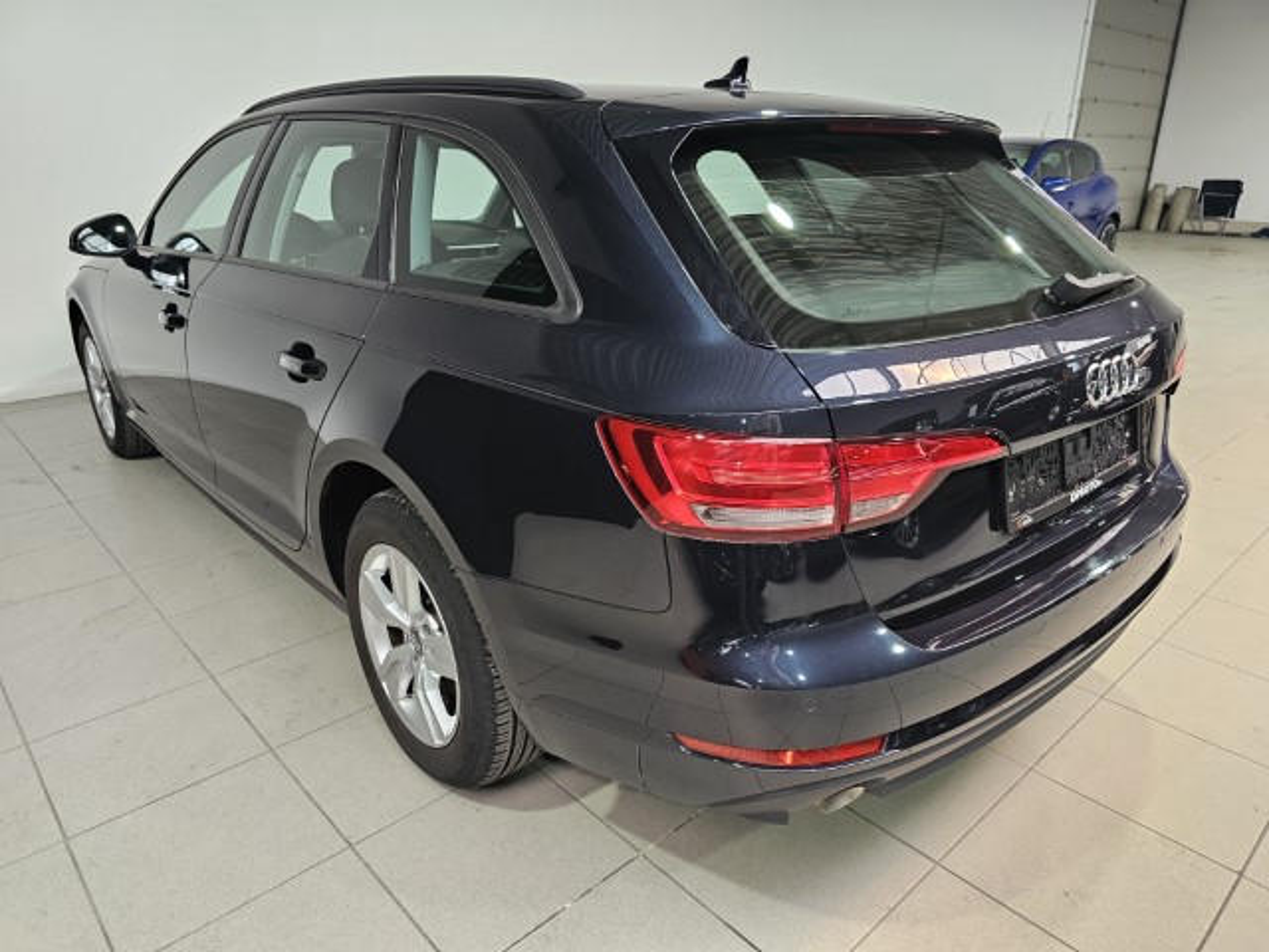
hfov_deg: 73.9
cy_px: 476
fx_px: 843
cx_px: 634
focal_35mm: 23
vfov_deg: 58.9
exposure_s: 1/190
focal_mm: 6.3
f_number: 1.7
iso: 125
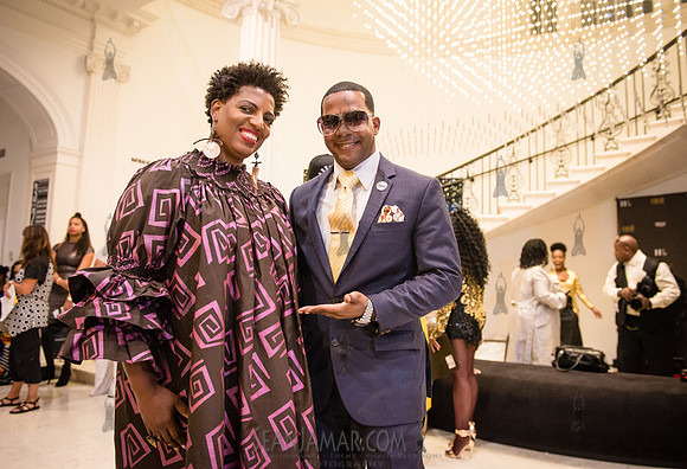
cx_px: 351
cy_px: 220
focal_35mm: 29
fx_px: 561
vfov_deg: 45.3
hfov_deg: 62.9
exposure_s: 1/200
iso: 4000
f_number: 3.5
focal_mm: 27
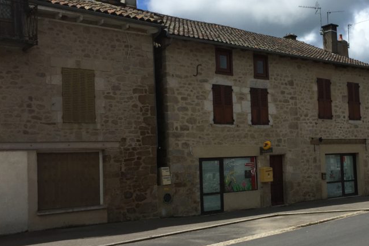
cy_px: 128
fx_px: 492
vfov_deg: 28.1
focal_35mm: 48
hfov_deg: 39.6
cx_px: 291
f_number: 2.2
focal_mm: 4.15
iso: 32
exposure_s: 1/3968
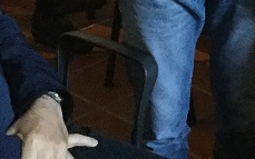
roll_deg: -3.4
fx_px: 896
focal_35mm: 129
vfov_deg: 9.3
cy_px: -195
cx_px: 390
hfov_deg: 15.0
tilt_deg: -12.9
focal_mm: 3.3
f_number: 2.4
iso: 200
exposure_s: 1/25
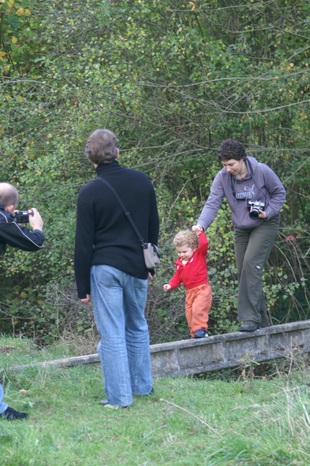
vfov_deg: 9.2
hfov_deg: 6.1
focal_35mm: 225
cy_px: 233
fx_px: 2911
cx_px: 155
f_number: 5.6
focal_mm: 150
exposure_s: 1/40
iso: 400
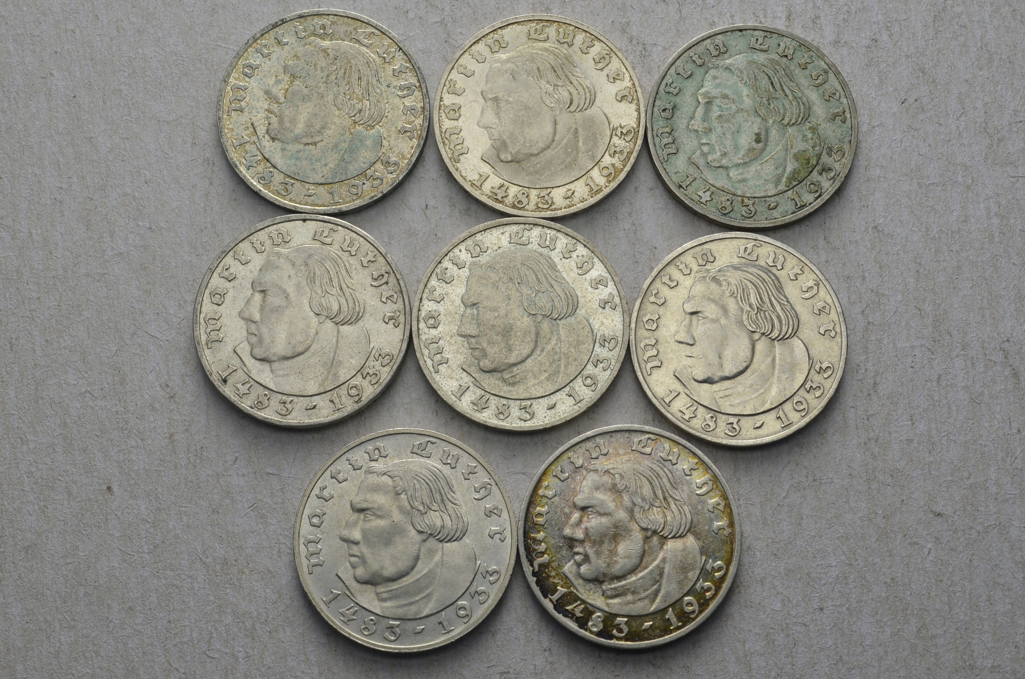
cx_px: 512
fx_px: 1705
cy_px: 340
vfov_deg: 22.5
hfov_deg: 33.5
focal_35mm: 60
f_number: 14
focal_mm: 40
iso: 400
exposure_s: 1/250
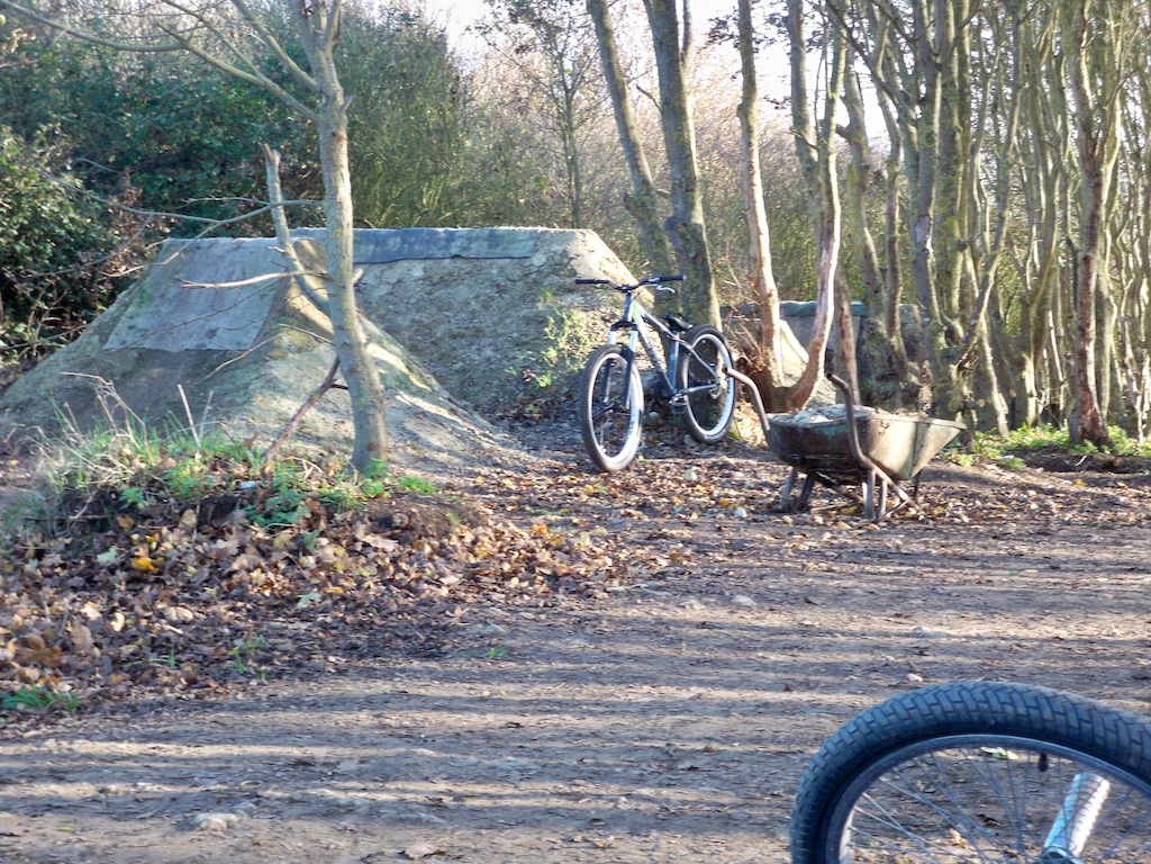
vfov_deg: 21.6
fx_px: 2261
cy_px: 432
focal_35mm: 68
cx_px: 576
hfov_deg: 28.6
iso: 200
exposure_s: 1/80
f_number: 4.5
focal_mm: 12.1
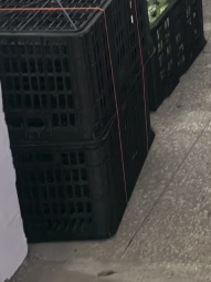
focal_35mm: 113
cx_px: 363
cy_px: -148
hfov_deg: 12.2
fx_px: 919
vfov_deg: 15.9
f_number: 1.6
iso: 160
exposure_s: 1/139
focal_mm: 8.5
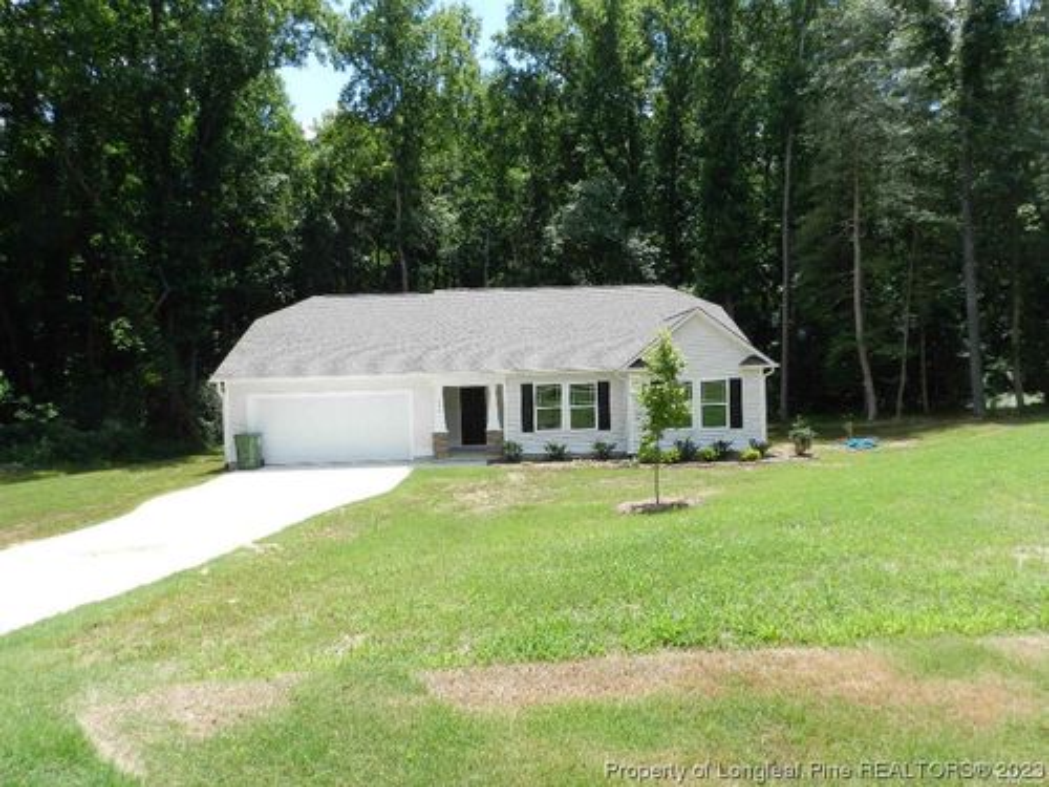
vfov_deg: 58.9
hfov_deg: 73.9
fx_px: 697
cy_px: 394
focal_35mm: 23
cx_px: 524
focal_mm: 4
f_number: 3.4
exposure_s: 1/800
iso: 160
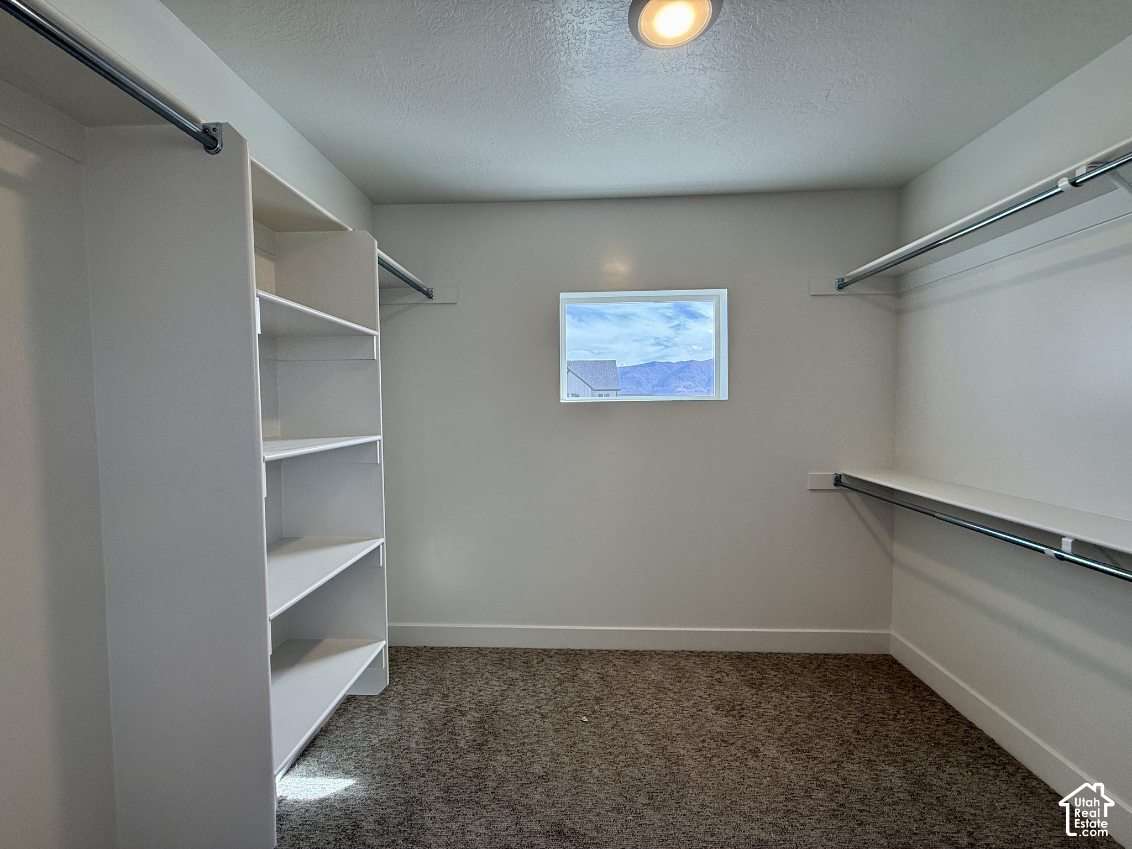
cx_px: 566
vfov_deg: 85.7
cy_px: 424
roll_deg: +0.5
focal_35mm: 14
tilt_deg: -1.8
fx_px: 458
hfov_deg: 102.1
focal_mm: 2.22
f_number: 2.2
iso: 64
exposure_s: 1/214
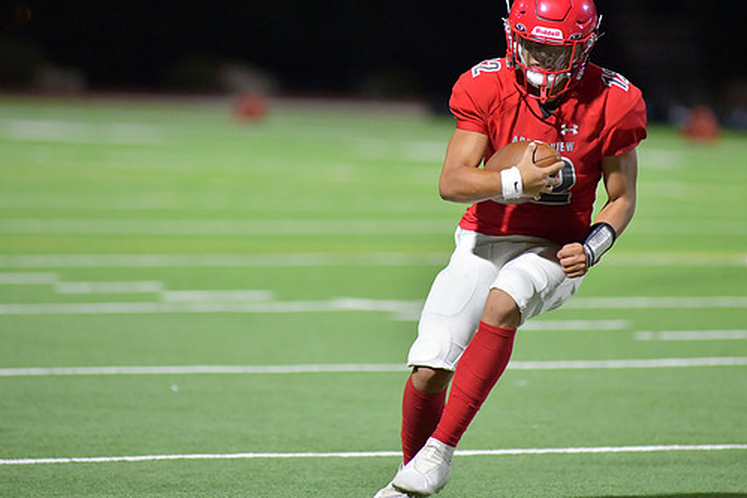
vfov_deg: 3.9
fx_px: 7243
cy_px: 218
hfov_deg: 5.9
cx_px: 389
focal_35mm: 349
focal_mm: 300
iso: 9000
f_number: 4
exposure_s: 1/1250
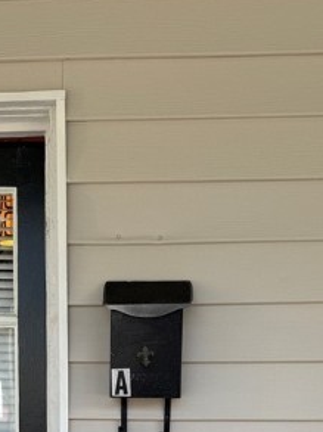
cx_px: 99
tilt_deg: -5.5
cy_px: 500
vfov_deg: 27.5
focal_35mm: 63
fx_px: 786
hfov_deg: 23.1
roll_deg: -1.4
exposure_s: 1/589
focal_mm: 6.76
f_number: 1.78
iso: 80
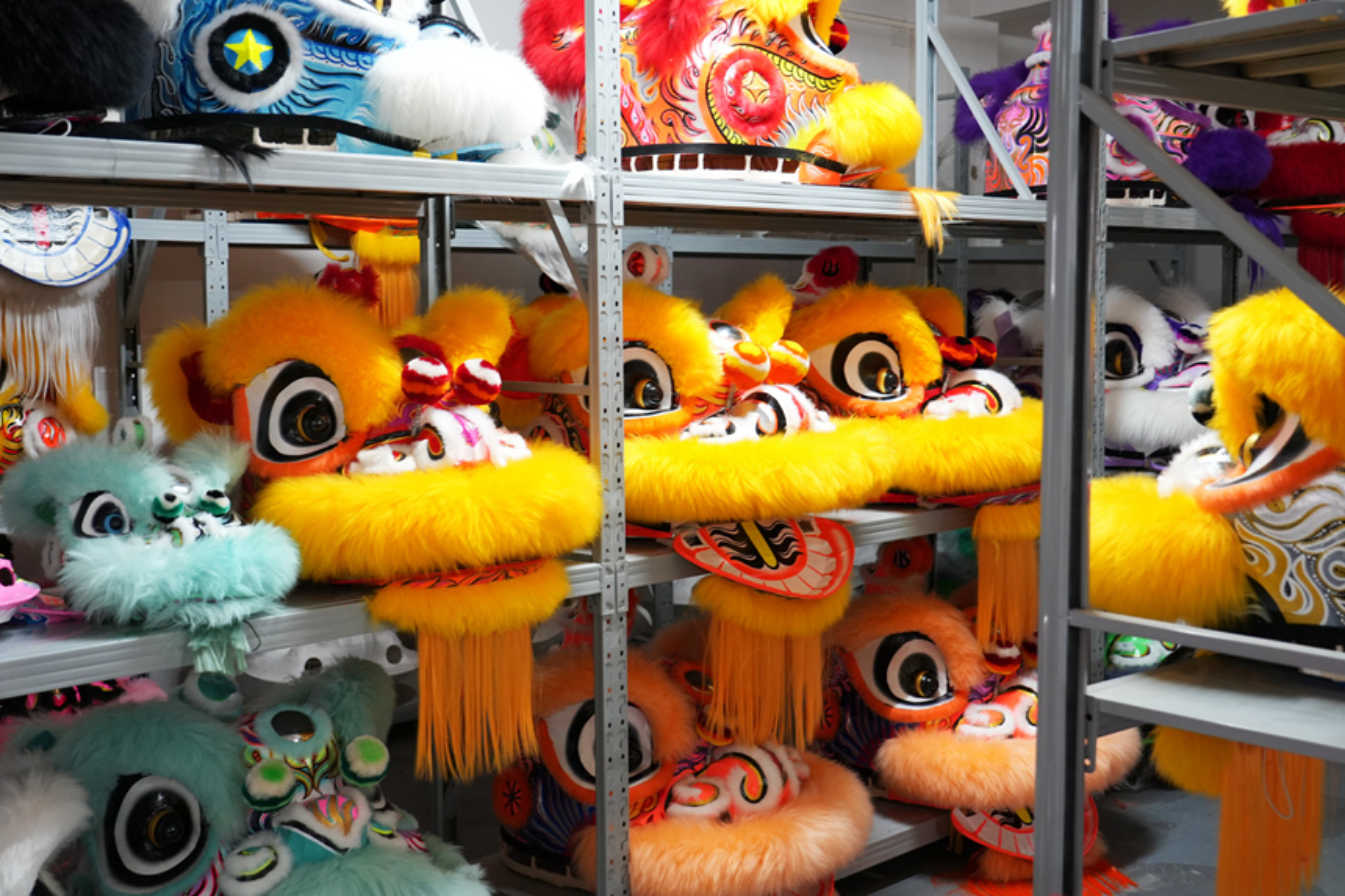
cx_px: 672
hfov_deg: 53.1
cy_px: 448
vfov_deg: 36.9
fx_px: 1345
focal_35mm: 36
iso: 1600
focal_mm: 36
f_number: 4
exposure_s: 1/40
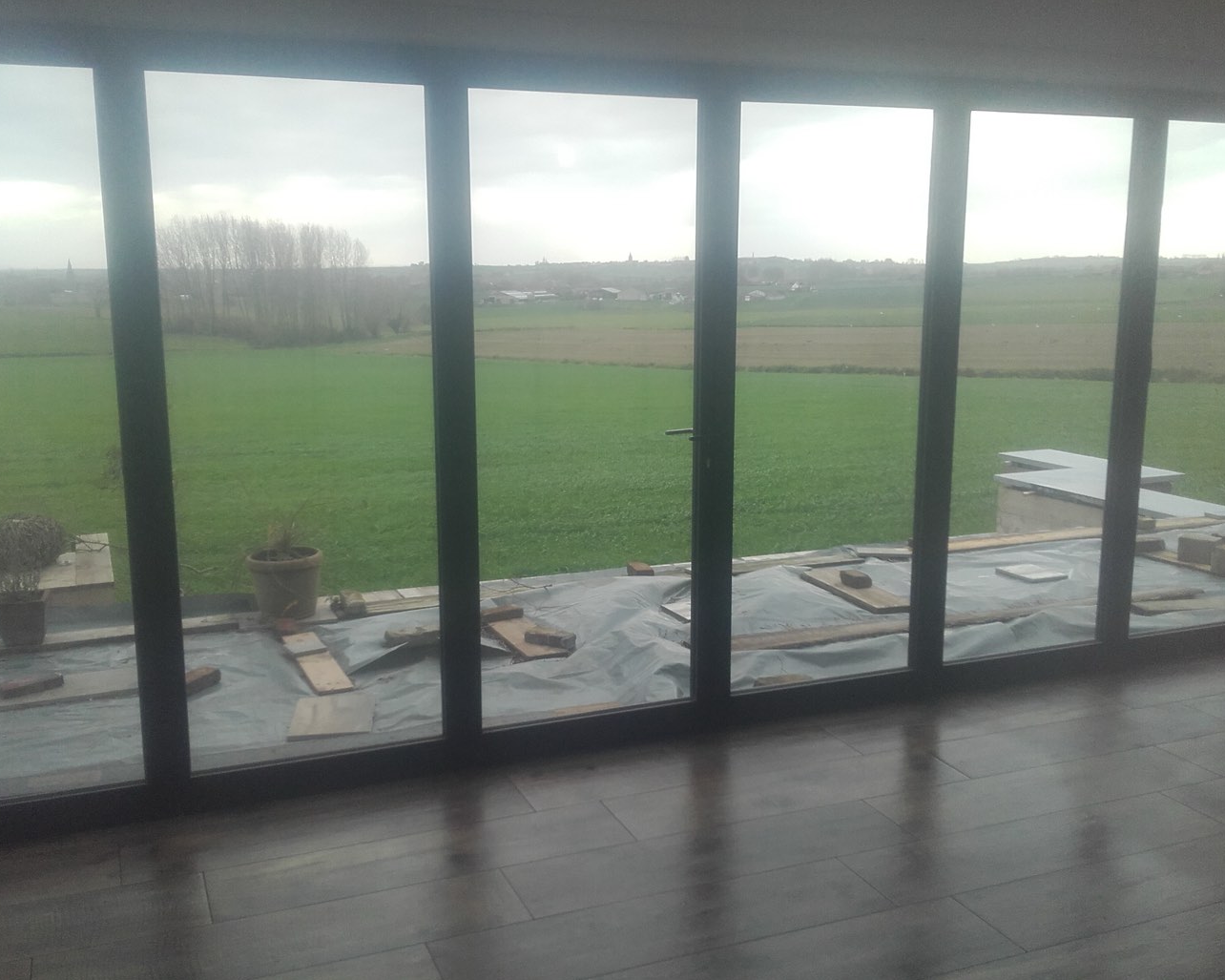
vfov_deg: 44.5
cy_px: 485
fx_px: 1196
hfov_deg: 54.2
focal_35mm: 33
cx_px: 570
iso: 50
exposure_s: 1/107
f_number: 2.2
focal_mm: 3.31
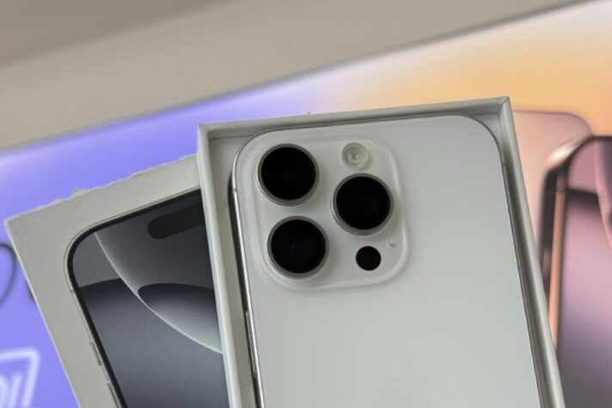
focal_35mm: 72
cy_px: 387
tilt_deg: +21.8
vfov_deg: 18.5
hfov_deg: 28.1
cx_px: 309
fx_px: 1224
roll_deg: -7.5
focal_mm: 6.76
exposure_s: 1/205
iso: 100
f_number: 1.78
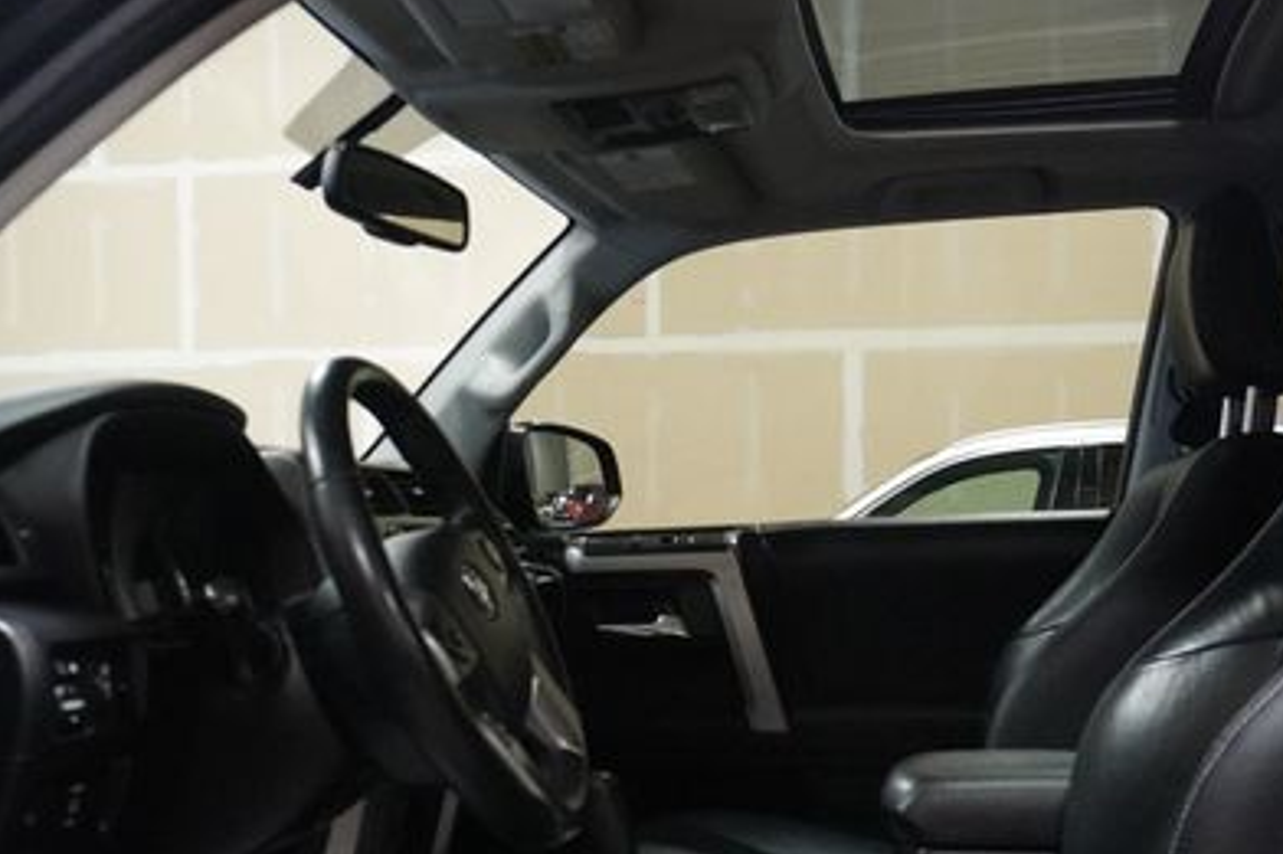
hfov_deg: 40.3
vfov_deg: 27.4
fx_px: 1745
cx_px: 671
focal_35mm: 49
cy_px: 560
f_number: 4
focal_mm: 20
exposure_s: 1/125
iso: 6400
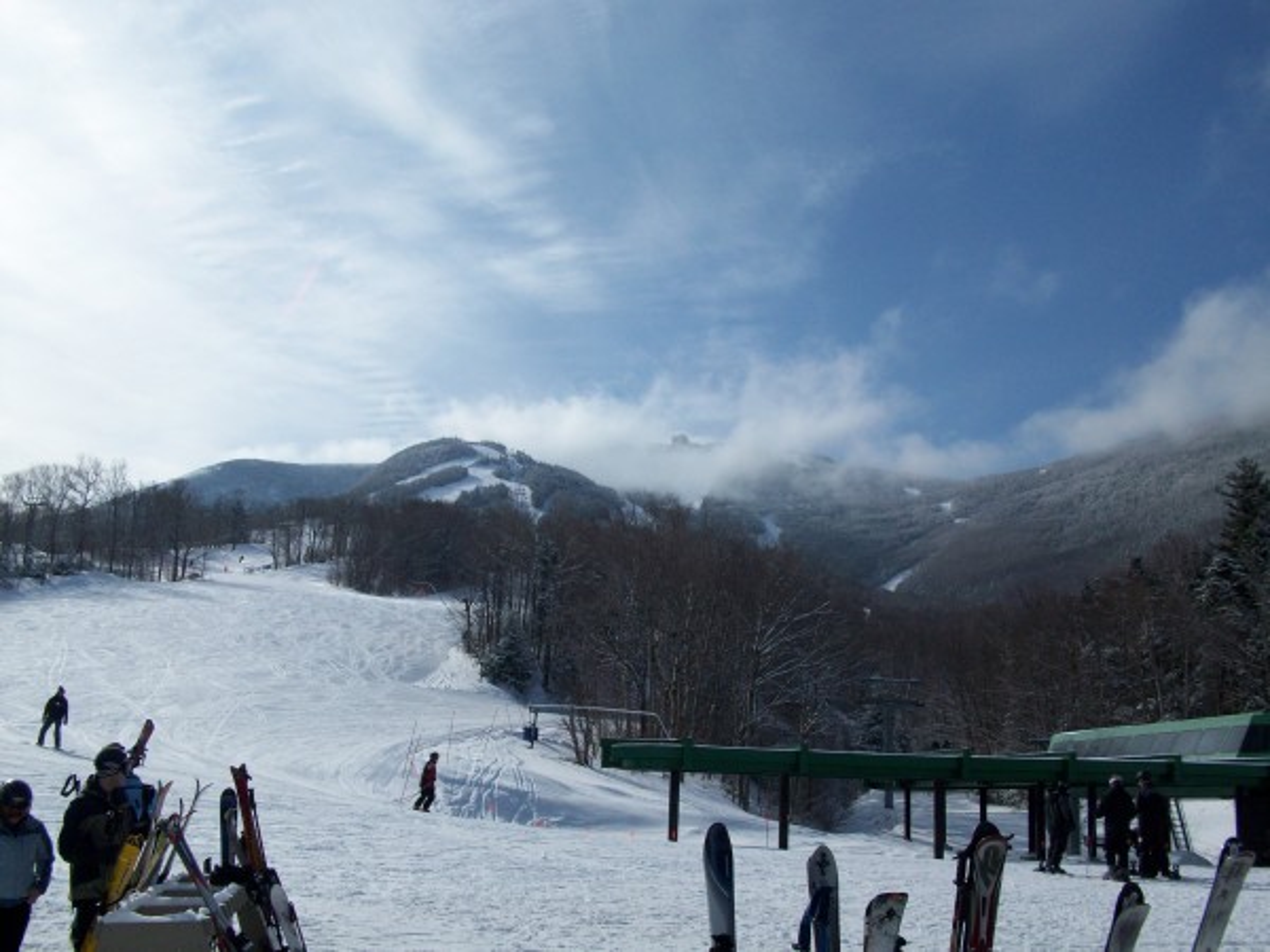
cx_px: 635
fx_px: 1247
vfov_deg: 41.8
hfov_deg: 54.0
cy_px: 476
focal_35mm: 34
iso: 64
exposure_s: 1/845
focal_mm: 5.7
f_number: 5.5
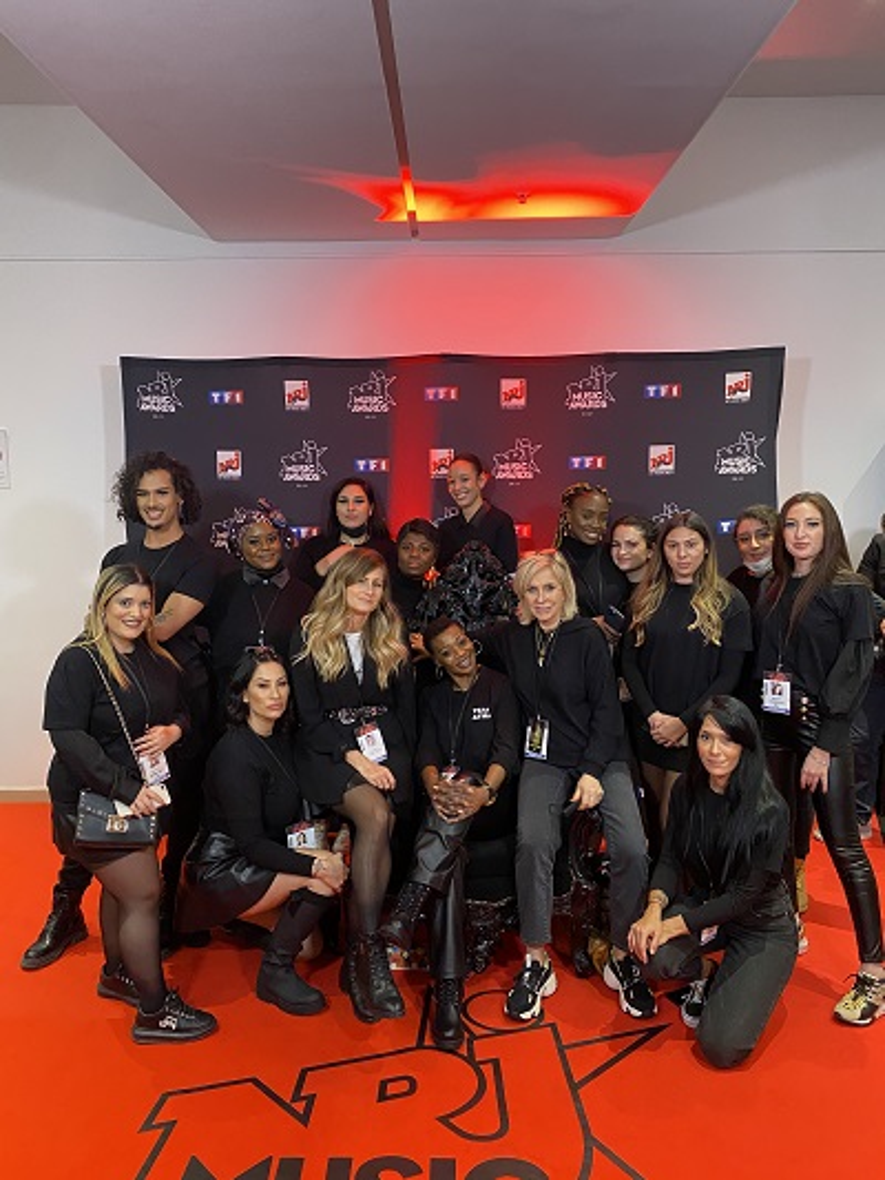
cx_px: 442
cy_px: 590
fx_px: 886
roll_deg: +0.1
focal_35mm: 26
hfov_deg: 53.1
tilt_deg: -6.1
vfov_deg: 67.3
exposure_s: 1/50
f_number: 1.8
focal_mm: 4.25
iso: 500
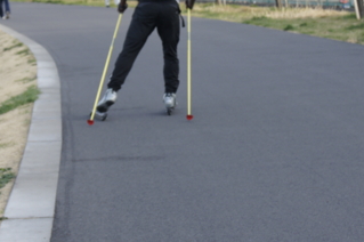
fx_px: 1565
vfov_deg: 8.8
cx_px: 183
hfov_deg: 13.3
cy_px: 28
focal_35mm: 155
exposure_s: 1/125
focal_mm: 55
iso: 200
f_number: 6.3
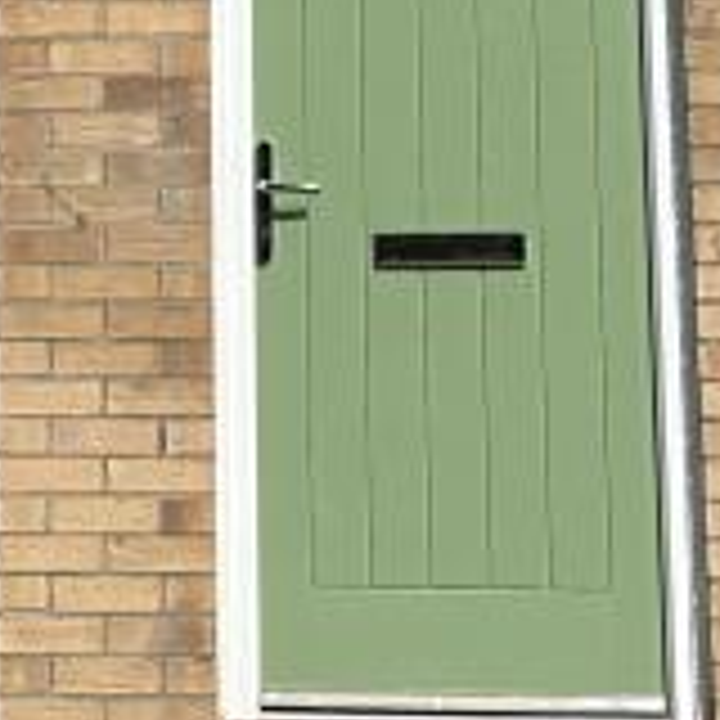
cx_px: 153
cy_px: -315
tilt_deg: +8.4
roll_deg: +0.5
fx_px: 3200
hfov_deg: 12.8
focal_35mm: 136
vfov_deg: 12.3
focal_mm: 6.86
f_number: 1.78
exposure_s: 1/5263
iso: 80
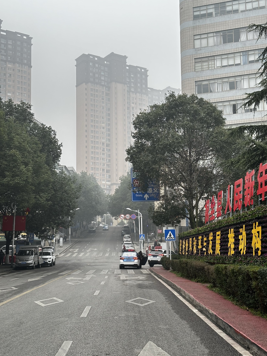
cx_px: 134
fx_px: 494
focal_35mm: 48
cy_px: 178
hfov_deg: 30.3
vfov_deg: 39.7
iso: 64
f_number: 1.78
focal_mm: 6.86
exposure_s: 1/568
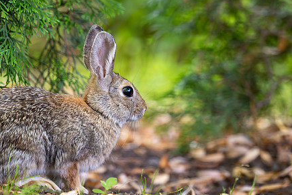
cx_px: 187
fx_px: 4112
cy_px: 101
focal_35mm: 507
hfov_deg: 4.1
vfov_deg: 2.7
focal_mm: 380
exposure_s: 1/15
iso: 200
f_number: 5.6
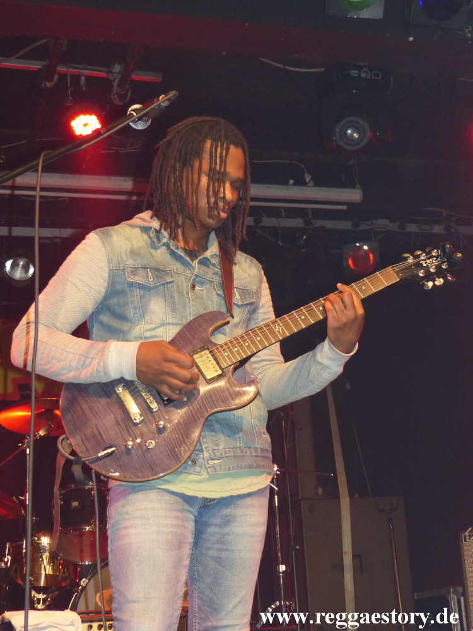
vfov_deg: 34.3
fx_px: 1020
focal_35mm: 56
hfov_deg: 26.1
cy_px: 316
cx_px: 236
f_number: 2.8
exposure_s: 1/60
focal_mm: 10.1
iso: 400
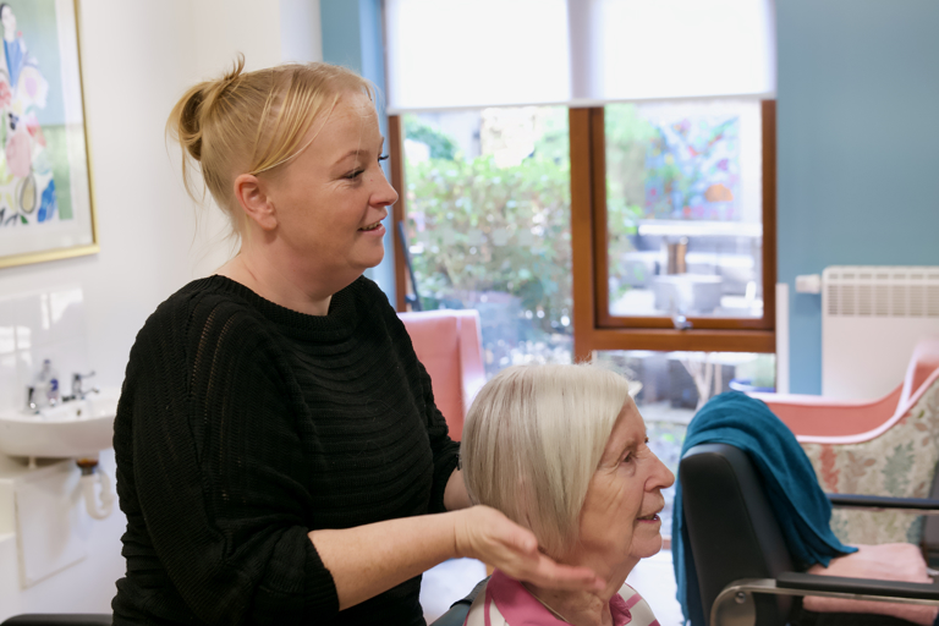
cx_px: 470
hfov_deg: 47.4
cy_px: 313
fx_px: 1069
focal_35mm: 41
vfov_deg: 32.6
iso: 1000
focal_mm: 41
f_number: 4
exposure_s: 1/60
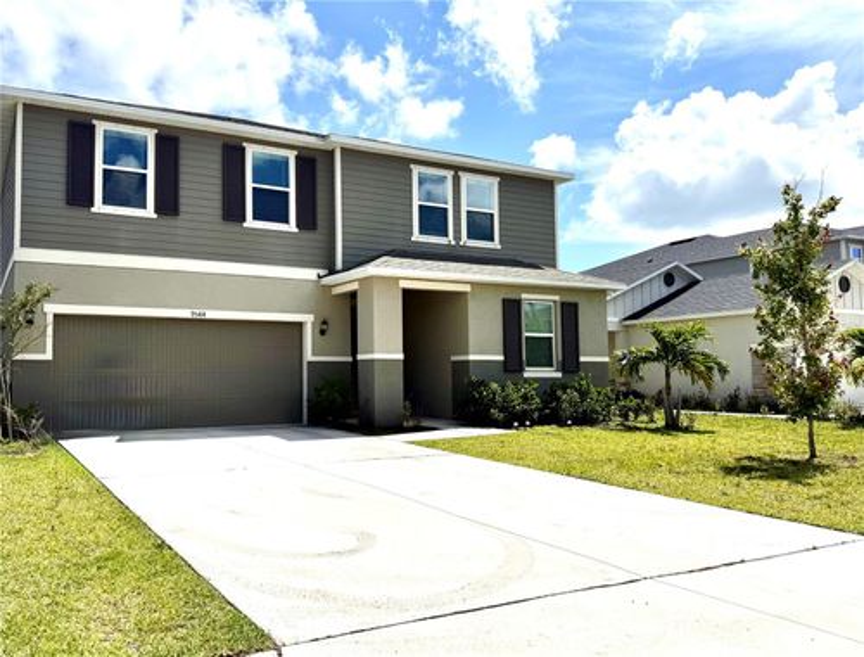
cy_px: 328
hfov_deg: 71.3
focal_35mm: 24
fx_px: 602
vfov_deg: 57.2
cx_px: 432
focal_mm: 6.76
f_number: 1.78
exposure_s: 1/14286
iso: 80
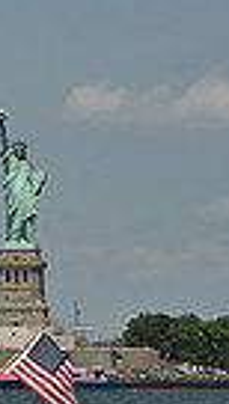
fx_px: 3351
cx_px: -622
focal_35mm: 312
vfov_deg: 6.9
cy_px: 254
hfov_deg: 3.7
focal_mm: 70
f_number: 14
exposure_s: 1/1250
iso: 320
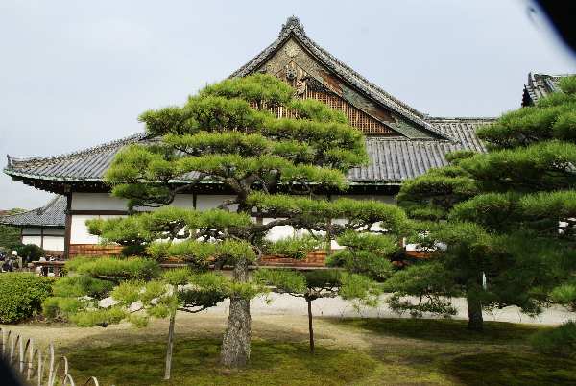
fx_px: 625
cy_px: 193
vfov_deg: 34.3
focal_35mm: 39
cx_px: 288
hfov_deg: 49.5
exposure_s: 1/160
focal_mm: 26
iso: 100
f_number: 11
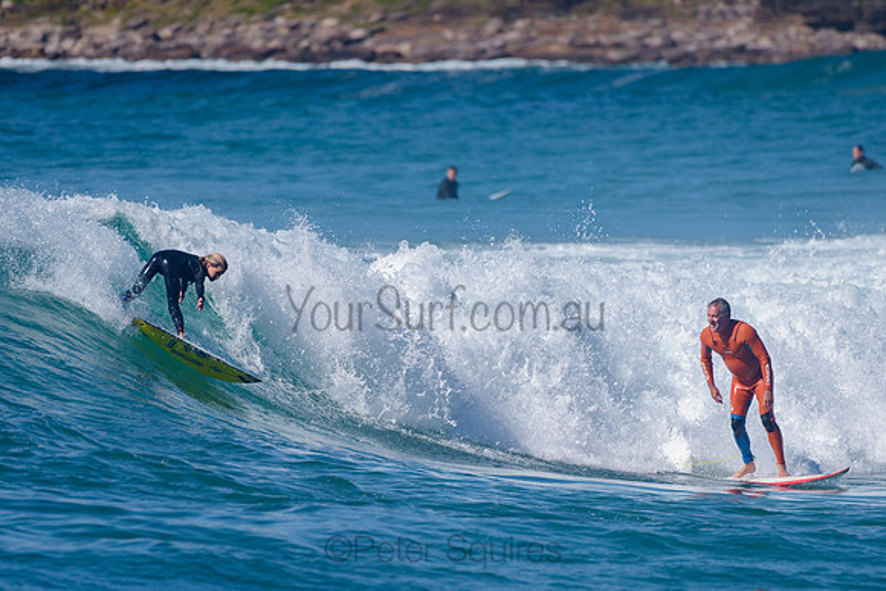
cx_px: 428
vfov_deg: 2.2
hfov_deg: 3.3
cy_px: 366
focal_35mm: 633
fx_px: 15579
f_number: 5.6
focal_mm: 500
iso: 125
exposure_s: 1/2000
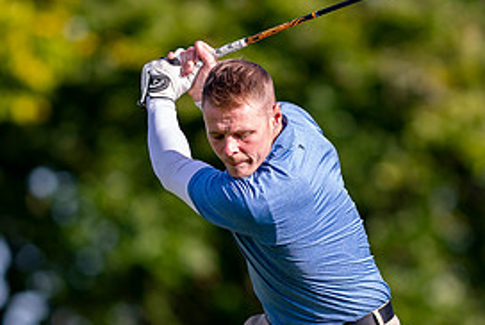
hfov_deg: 2.1
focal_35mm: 959
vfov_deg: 1.4
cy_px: 235
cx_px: 275
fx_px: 12933
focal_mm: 300
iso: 220
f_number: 2.8
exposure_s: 1/1600
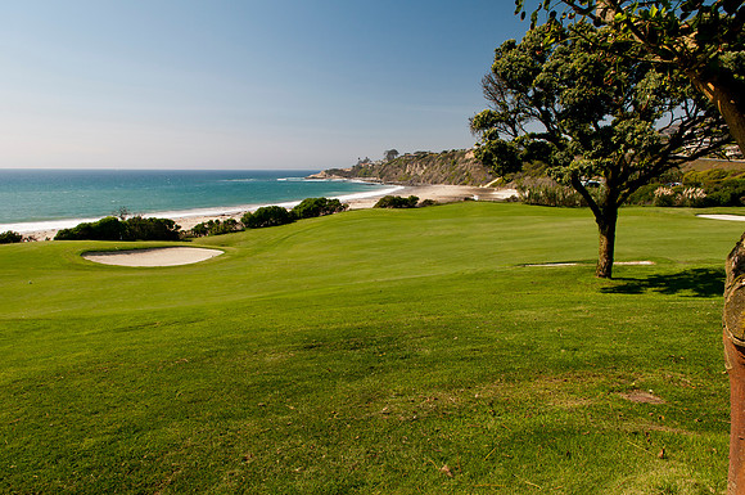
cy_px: 248
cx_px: 372
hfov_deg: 70.5
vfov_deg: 50.3
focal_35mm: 26
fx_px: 527
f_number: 7.1
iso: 200
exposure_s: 1/200
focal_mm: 17
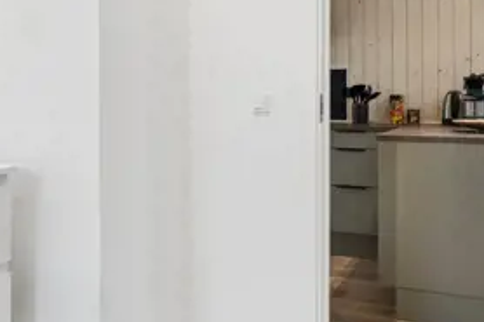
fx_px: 565
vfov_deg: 31.6
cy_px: 110
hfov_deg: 46.0
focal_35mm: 42
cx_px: 188
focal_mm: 13
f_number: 8
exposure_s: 1/8
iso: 200
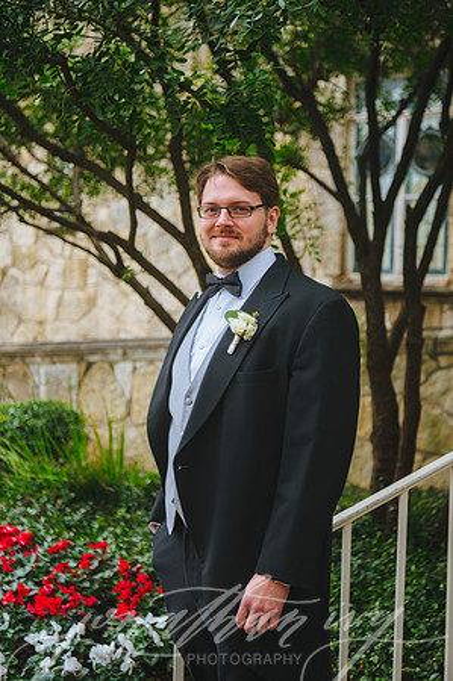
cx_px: 226
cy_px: 340
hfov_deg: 23.3
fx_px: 1097
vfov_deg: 34.5
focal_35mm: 58
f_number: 2.8
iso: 250
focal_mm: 58
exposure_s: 1/250
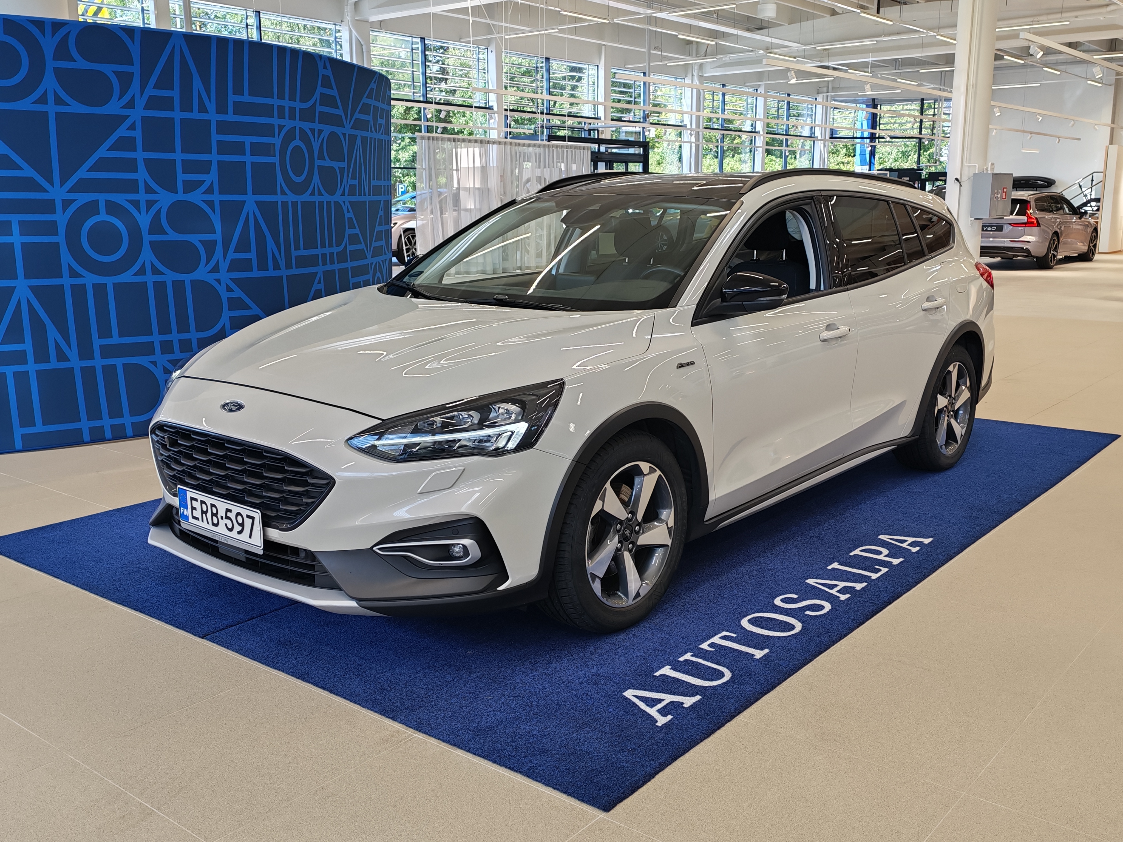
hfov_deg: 54.0
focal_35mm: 34
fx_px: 1103
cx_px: 562
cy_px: 421
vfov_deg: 41.8
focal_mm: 6.12
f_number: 1.9
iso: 160
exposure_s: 1/100
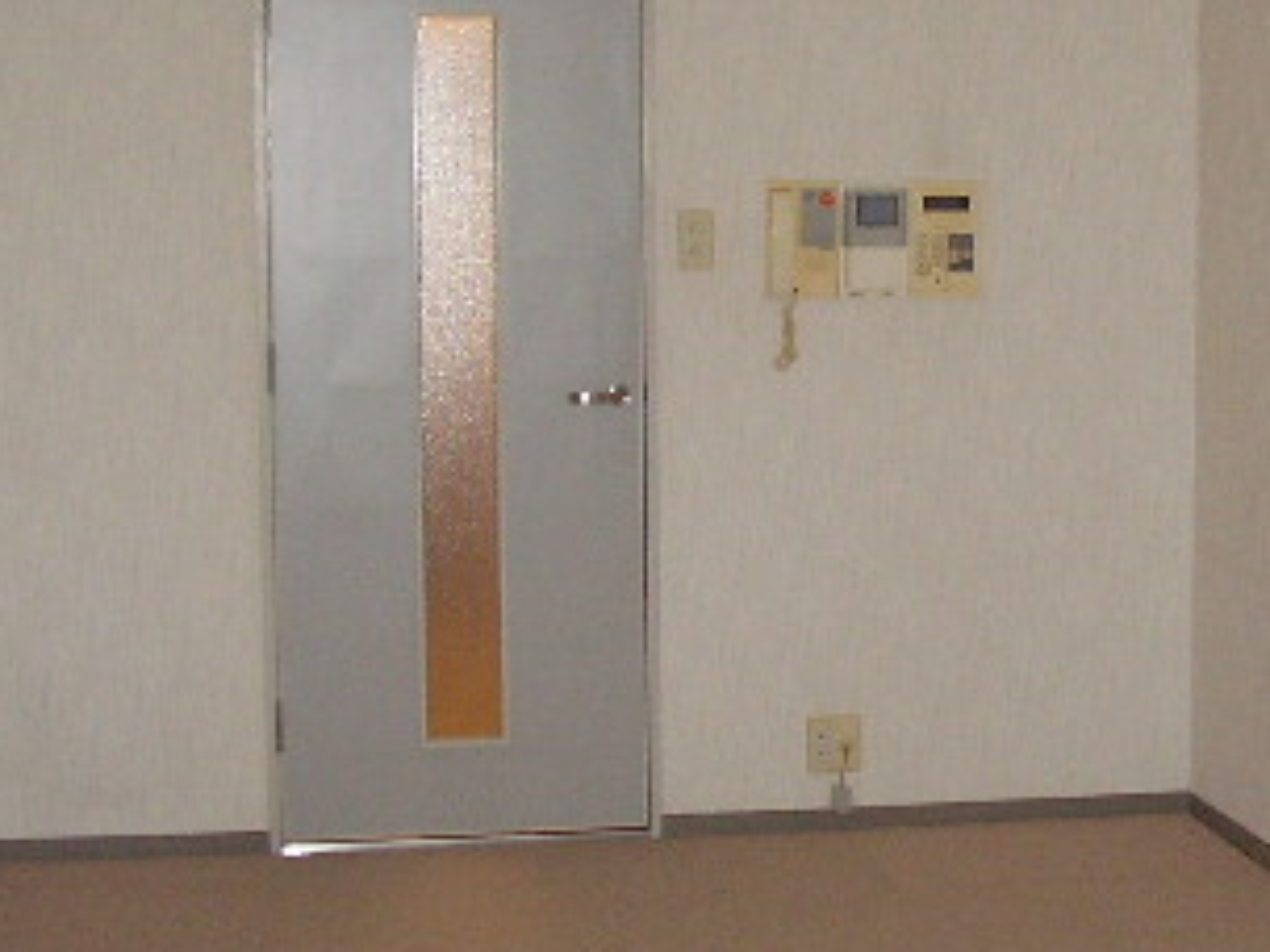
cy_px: 392
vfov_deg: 18.4
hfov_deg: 24.2
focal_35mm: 80
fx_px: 2935
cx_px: 911
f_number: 2.9
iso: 152
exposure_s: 1/30
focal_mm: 5.8
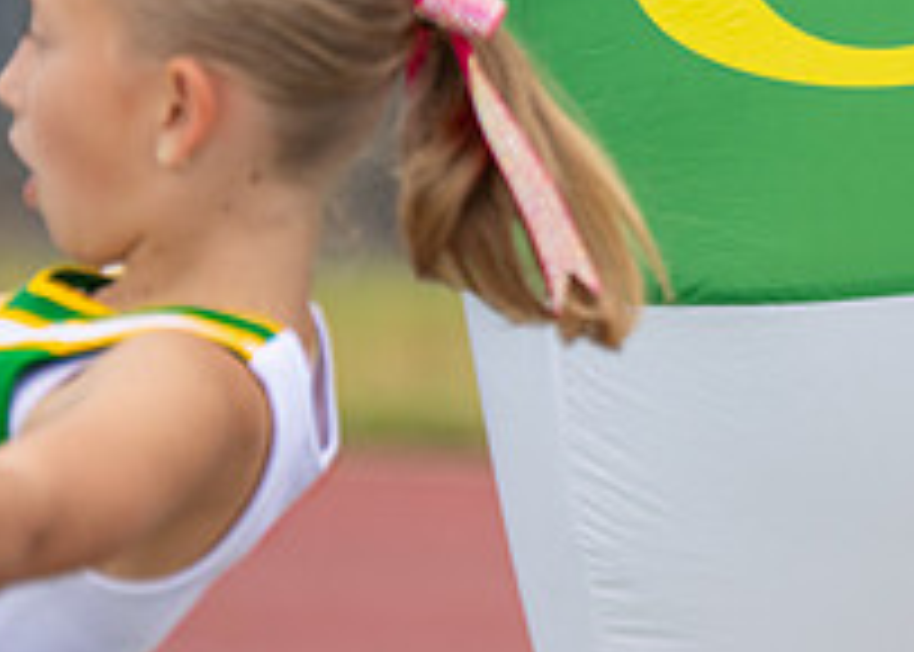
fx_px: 11032
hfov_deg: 4.7
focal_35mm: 425
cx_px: 1376
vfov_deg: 3.4
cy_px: 261
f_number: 2.8
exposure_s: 1/1250
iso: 500
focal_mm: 142
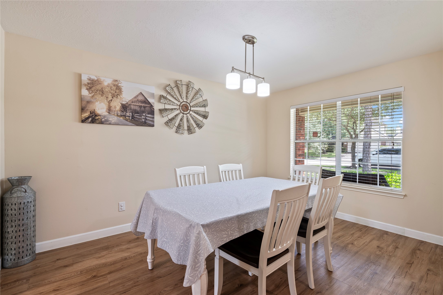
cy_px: 148
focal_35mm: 16
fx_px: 197
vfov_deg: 73.7
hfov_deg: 96.8
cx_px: 222
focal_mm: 16
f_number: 6.3
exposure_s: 1/4
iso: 125
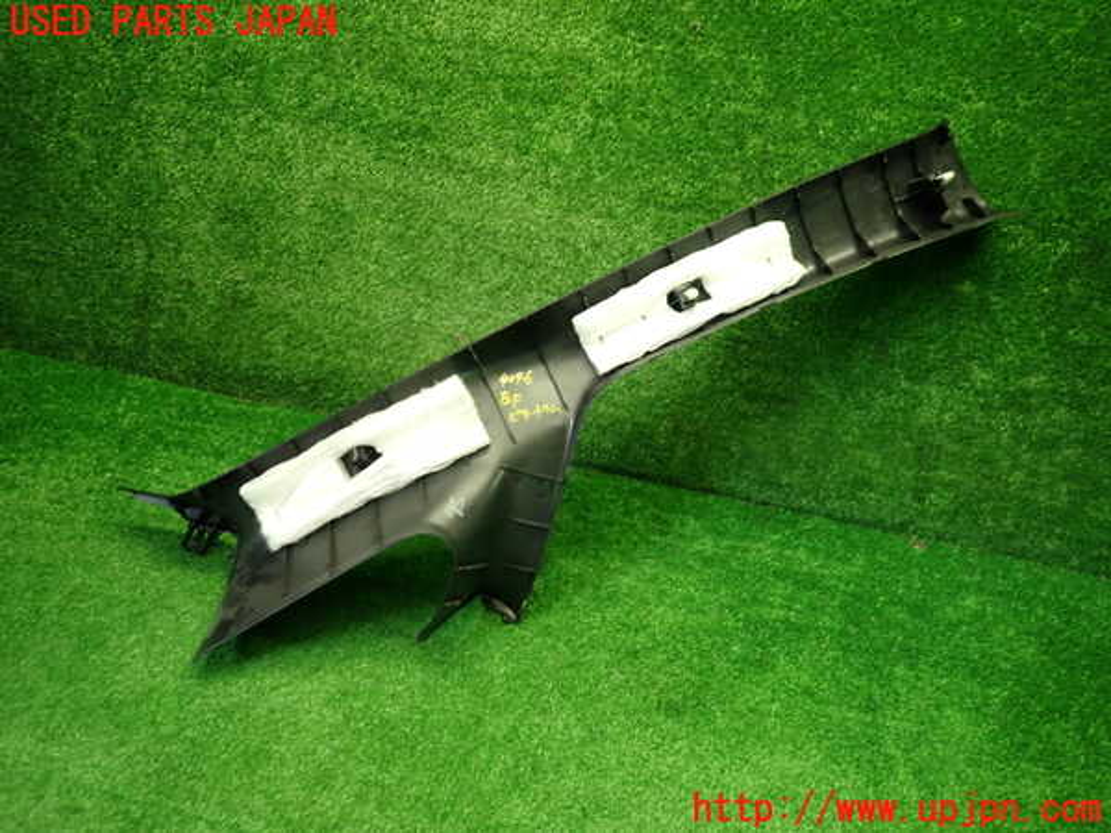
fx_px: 802
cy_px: 416
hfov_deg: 69.4
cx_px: 556
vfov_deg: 54.9
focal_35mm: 25
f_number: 2
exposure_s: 1/50
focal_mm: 4.5
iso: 200
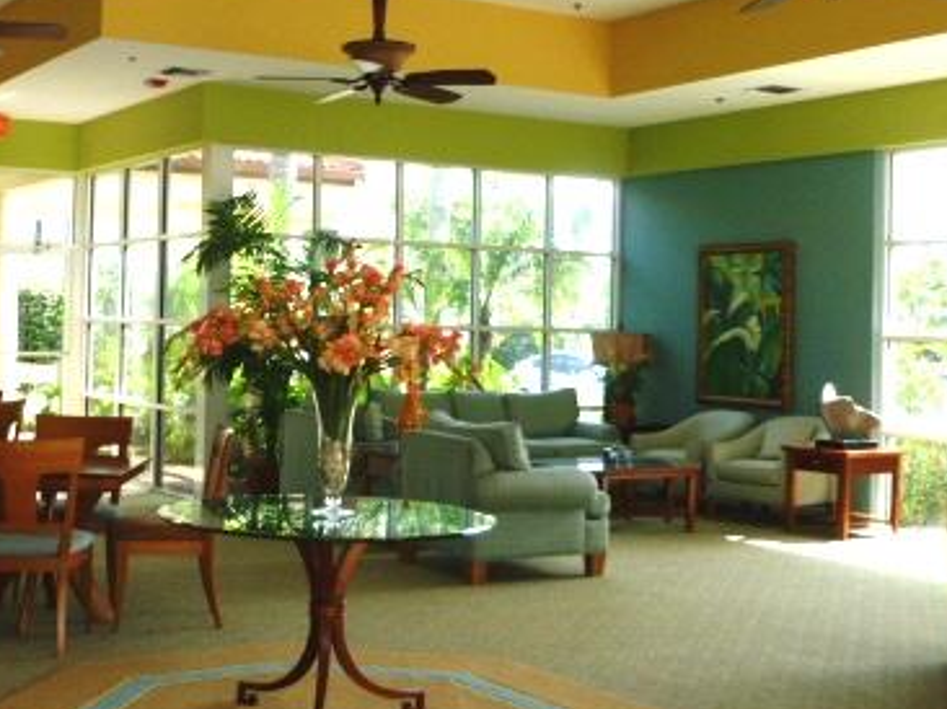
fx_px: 1340
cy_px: 292
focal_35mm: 49
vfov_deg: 29.6
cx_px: 347
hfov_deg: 38.6
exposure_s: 1/60
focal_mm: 5
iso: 100
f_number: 3.3
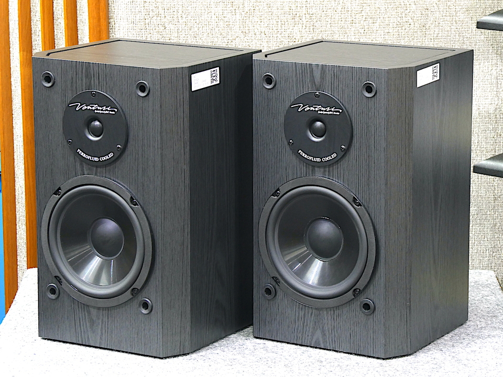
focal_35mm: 124
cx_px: 252
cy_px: 188
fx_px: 1802
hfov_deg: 15.9
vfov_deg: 12.0
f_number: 5.2
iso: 200
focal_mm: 22.3
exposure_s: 1/2.5
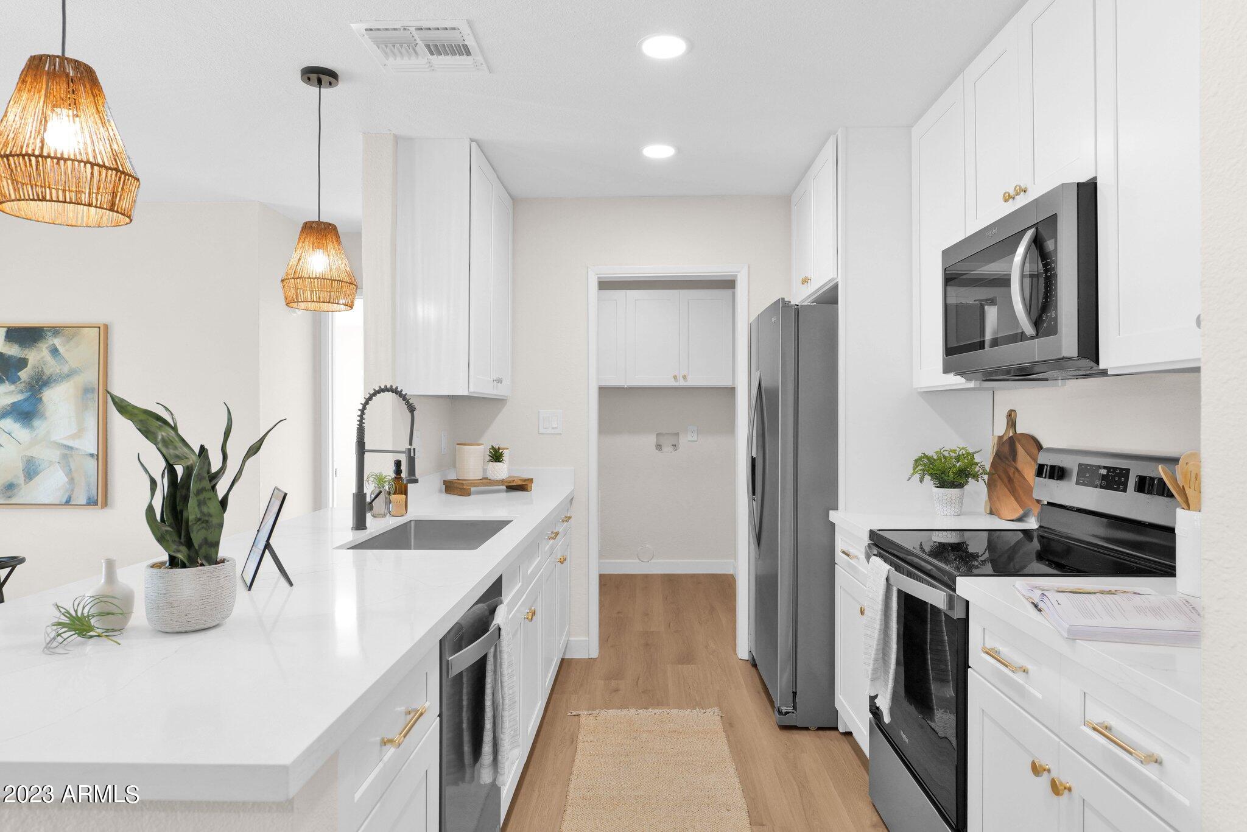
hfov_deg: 78.6
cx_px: 624
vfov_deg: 57.2
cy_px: 416
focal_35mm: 22
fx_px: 762
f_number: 6.3
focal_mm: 22
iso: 500
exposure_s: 1/20
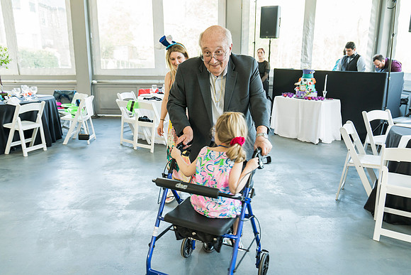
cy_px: 132
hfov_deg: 66.3
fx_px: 314
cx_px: 216
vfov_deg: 47.1
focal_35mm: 28
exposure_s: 1/100
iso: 1250
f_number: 4
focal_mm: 26
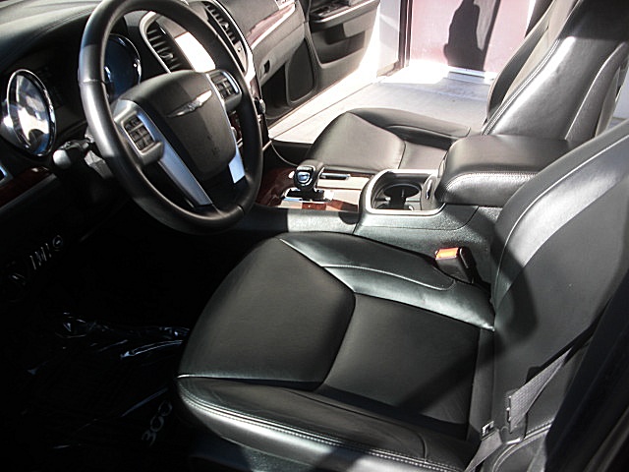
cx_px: 314
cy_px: 236
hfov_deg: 51.4
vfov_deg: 39.7
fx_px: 654
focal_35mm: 36
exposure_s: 1/100
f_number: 2.8
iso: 50
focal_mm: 6.3
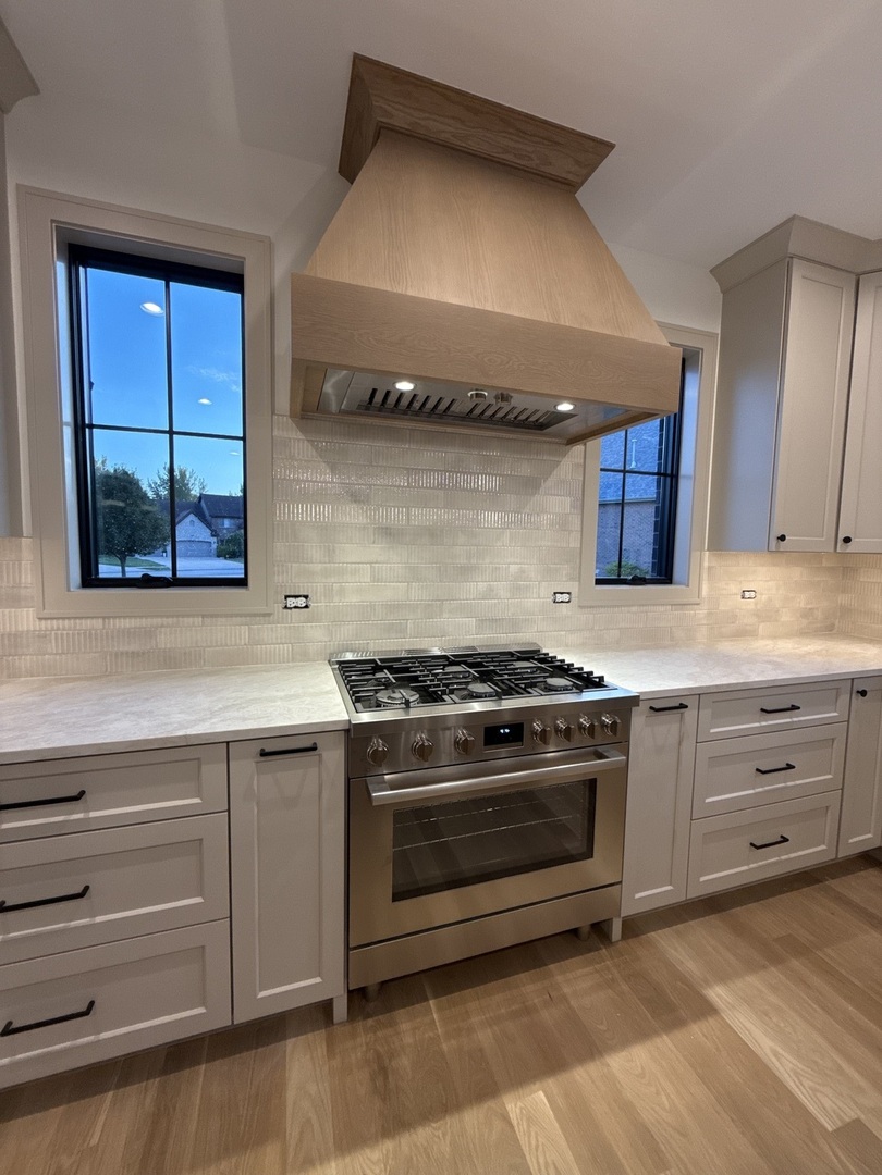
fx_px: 476
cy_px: 588
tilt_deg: -4.2
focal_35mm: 14
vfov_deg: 102.1
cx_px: 441
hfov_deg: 85.7
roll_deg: -0.6
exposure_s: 1/120
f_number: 2.2
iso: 200
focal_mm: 2.22
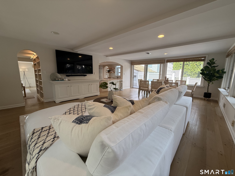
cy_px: 88
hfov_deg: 102.1
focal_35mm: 14
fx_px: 95
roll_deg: -0.6
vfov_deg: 85.7
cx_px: 118
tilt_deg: -8.7
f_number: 2.2
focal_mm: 2.22
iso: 64
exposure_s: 1/259
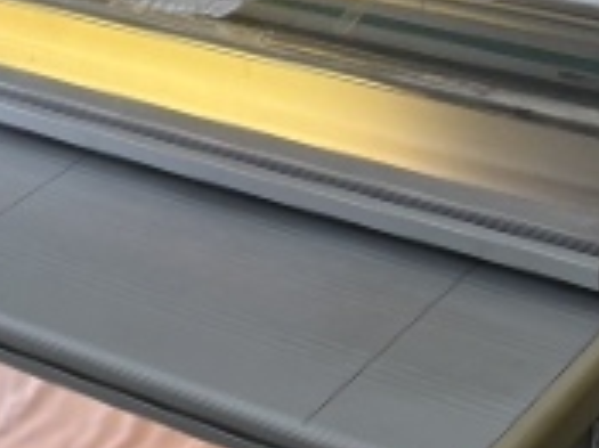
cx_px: 120
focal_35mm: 95
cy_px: 554
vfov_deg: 15.0
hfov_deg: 20.4
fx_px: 1643
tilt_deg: -39.5
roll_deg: +6.6
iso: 40
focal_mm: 5.96
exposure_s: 1/102
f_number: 1.6
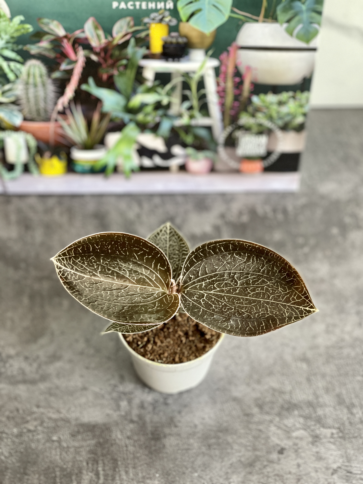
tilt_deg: -58.2
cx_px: 182
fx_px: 895
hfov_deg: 22.9
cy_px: 242
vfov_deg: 30.3
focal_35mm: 64
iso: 250
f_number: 2.2
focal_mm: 7.5
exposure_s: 1/33
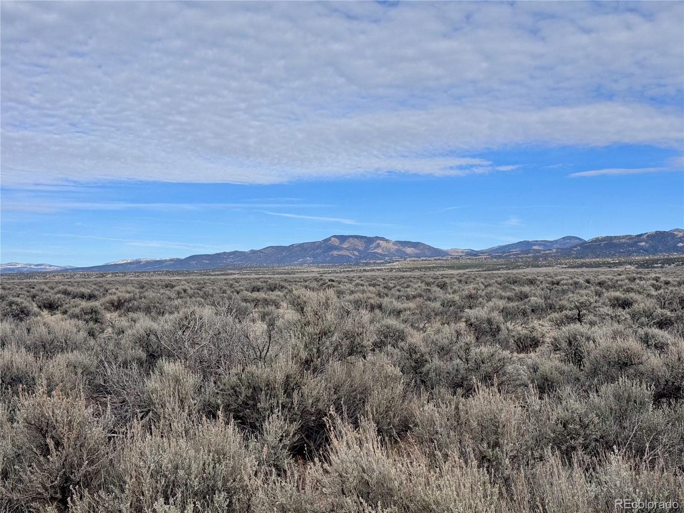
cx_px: 342
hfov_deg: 39.7
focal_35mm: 48
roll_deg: -0.6
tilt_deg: +0.2
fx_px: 948
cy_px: 256
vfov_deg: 30.3
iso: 64
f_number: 1.78
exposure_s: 1/7092
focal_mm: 6.76
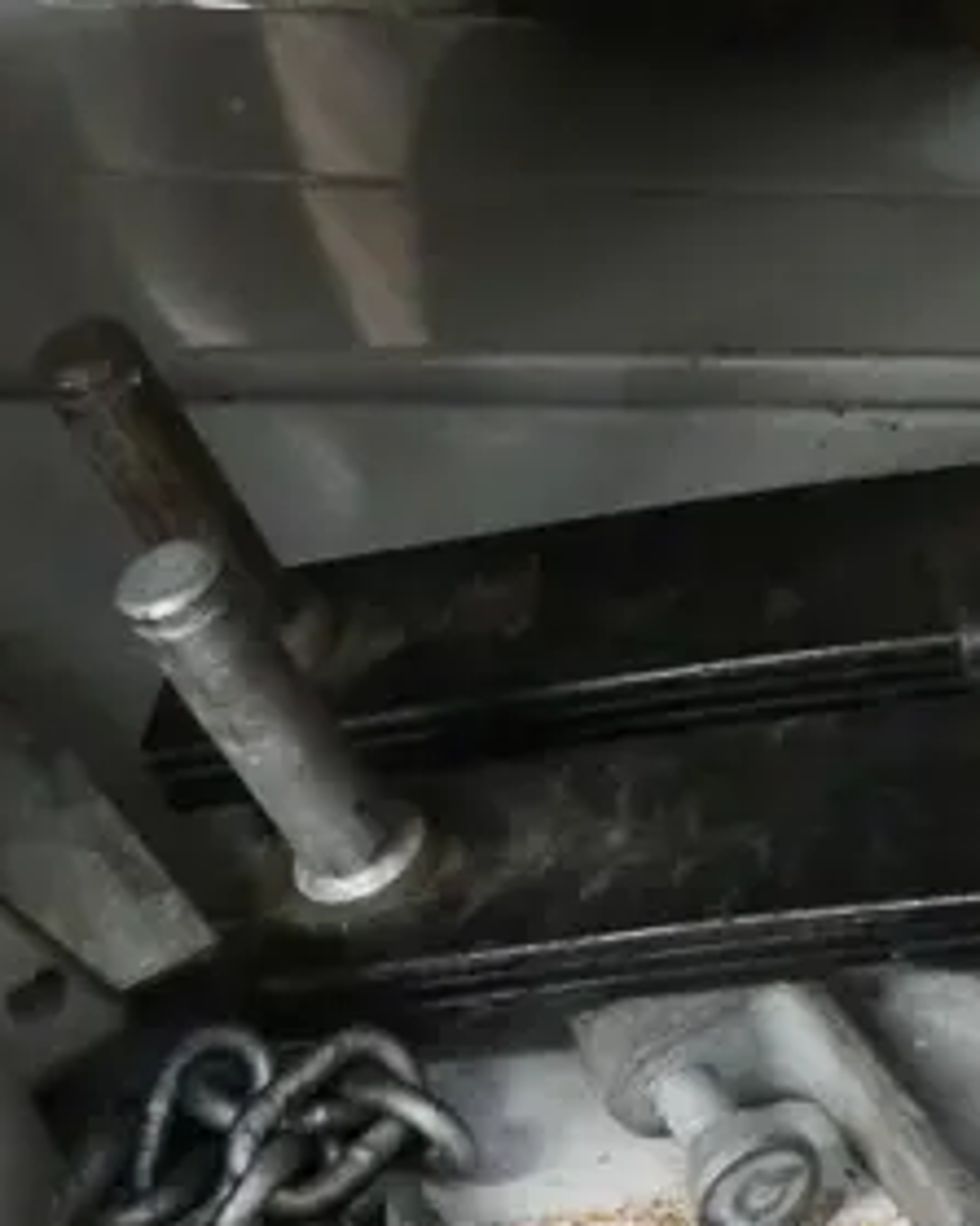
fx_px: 3120
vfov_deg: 22.2
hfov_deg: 16.0
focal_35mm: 86
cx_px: 1564
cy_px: 800
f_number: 5.6
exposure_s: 1/80
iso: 6400
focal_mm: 12
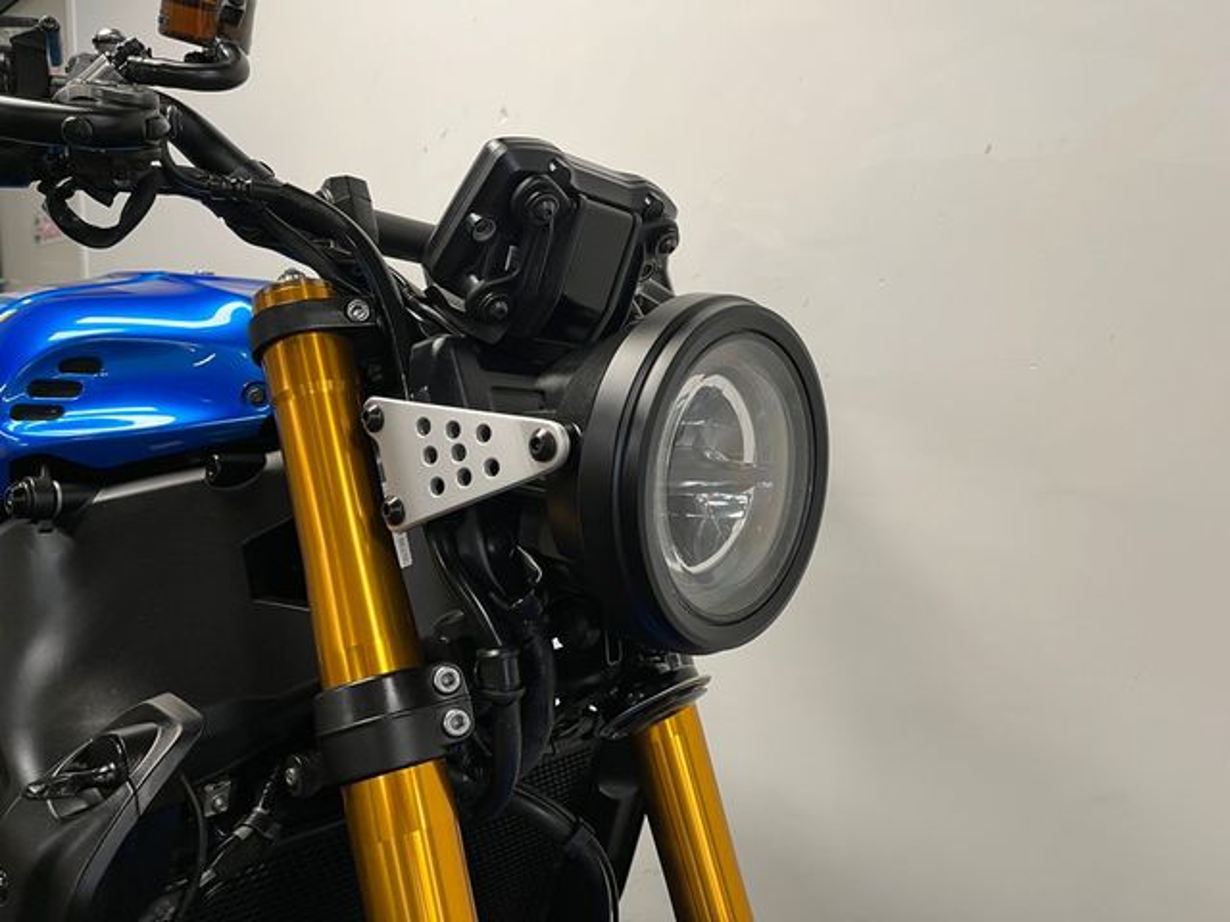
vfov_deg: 53.1
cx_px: 615
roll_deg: +0.5
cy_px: 461
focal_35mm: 26
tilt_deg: -6.3
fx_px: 924
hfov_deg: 67.3
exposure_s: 1/50
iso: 80
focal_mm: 5.1
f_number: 1.6
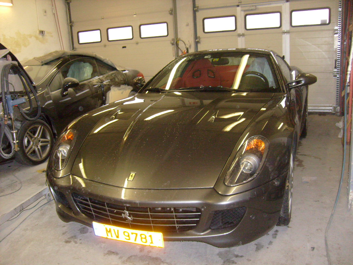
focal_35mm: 35
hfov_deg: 52.6
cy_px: 132
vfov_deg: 40.7
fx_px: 357
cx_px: 176
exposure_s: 1/45
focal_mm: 5.8
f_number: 2.8
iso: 200
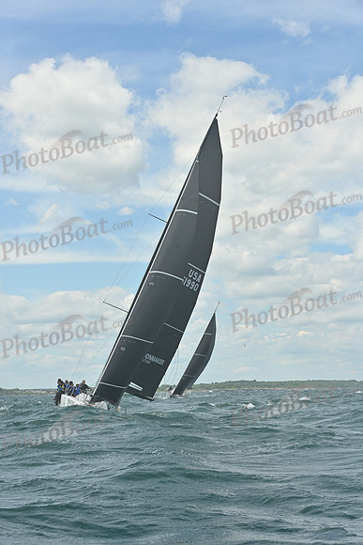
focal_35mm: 70
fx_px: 1058
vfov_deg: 28.8
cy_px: 272
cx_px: 182
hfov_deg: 19.5
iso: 320
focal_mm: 70
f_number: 9
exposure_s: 1/1250
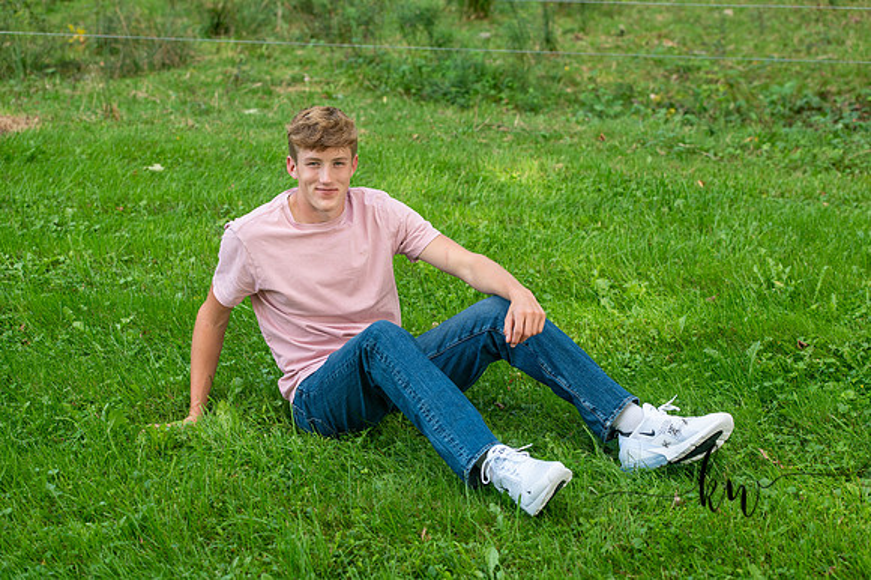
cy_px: 290
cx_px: 436
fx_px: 1693
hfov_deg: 28.9
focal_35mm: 70
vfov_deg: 19.4
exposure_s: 1/250
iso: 400
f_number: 4.5
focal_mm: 70
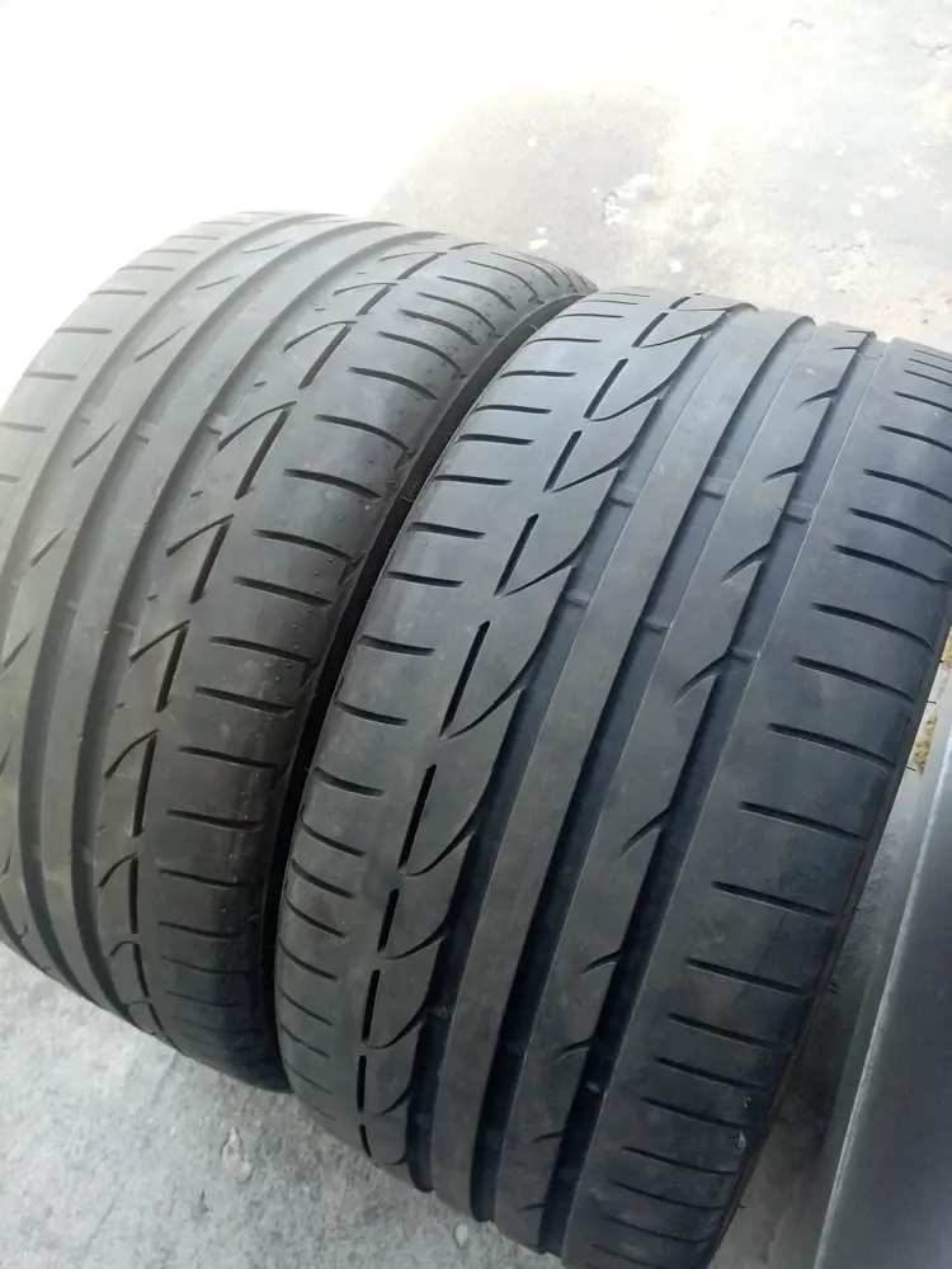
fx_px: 953
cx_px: 476
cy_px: 634
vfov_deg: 67.3
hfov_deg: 53.1
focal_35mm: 26
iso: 101
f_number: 1.8
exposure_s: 1/100
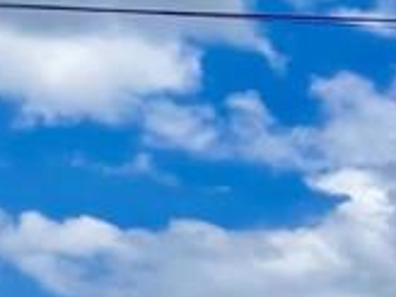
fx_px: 927
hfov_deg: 14.9
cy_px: 534
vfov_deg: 15.6
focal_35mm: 81
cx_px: 949
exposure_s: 1/1468
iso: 32
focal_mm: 1.57
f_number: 1.8
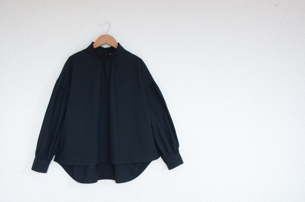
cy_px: 101
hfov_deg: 49.6
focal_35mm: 39
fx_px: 330
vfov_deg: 34.1
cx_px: 152
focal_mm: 26
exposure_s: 1/2
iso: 800
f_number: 14
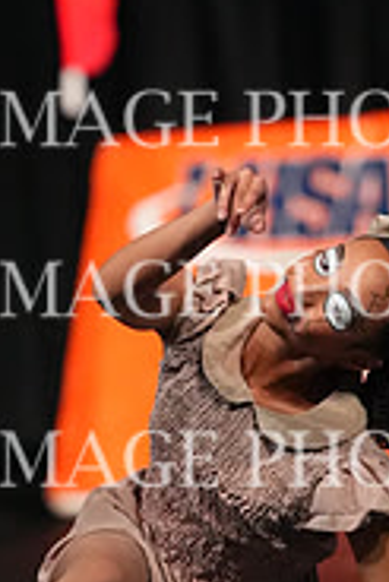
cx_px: 223
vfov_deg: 2.2
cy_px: 544
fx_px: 15271
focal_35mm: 944
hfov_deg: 1.5
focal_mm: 300
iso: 16000
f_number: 3.5
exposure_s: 1/1250
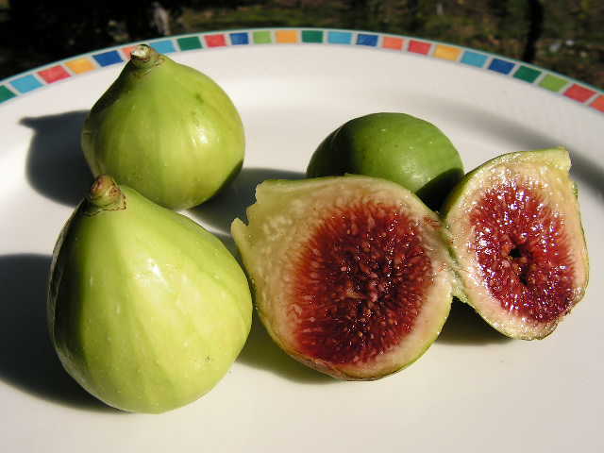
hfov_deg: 51.4
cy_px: 226
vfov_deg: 39.7
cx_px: 302
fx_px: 628
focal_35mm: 36
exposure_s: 1/1250
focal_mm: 6
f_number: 4.8
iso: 64
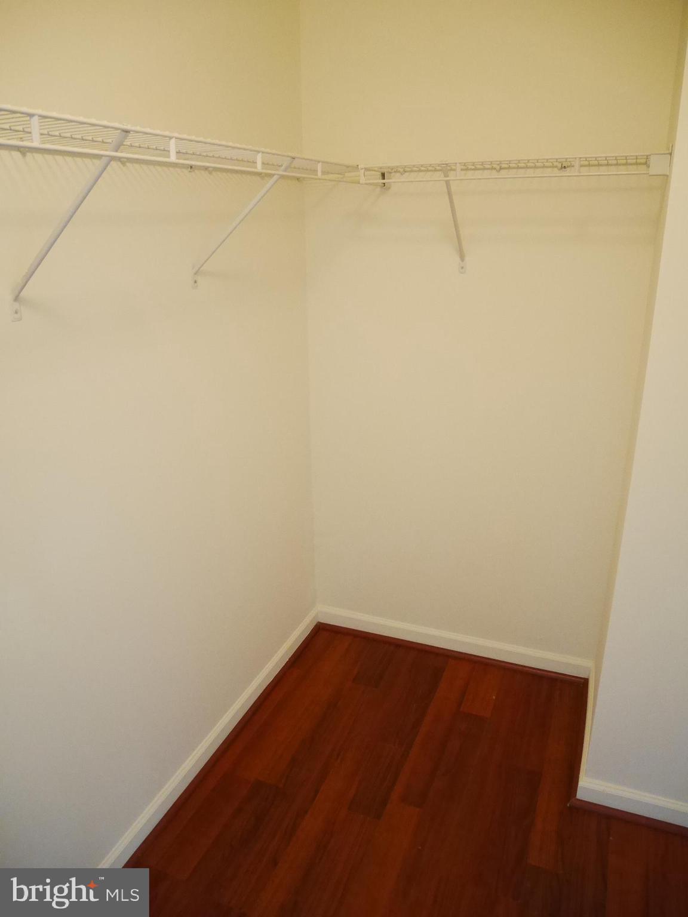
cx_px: 344
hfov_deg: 56.8
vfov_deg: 71.6
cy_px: 458
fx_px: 636
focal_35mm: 24
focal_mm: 12
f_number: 3.5
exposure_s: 1/60
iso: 2500
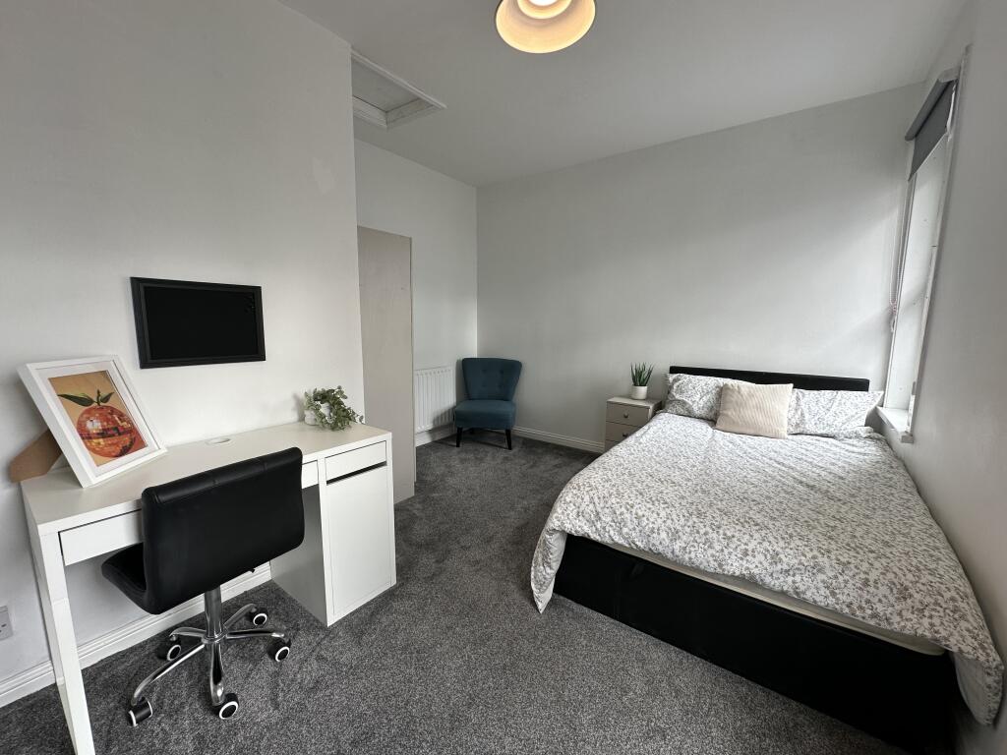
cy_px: 378
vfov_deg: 85.7
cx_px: 504
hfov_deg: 102.1
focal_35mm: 14
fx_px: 407
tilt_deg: -7.6
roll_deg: -0.5
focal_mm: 2.22
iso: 64
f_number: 2.2
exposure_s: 1/99
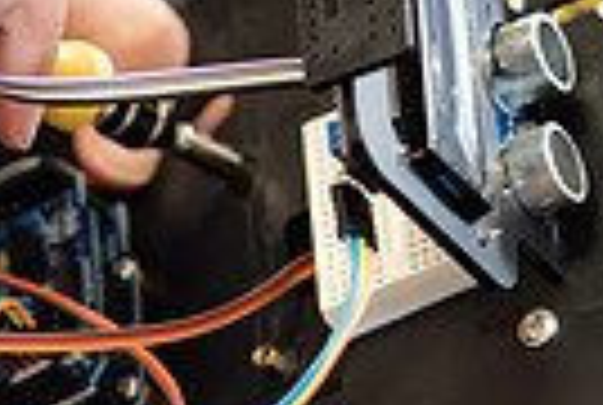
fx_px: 9787
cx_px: 144
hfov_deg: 3.5
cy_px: 272
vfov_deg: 2.4
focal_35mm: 583
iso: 1000
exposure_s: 1/160
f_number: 2.8
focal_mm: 135
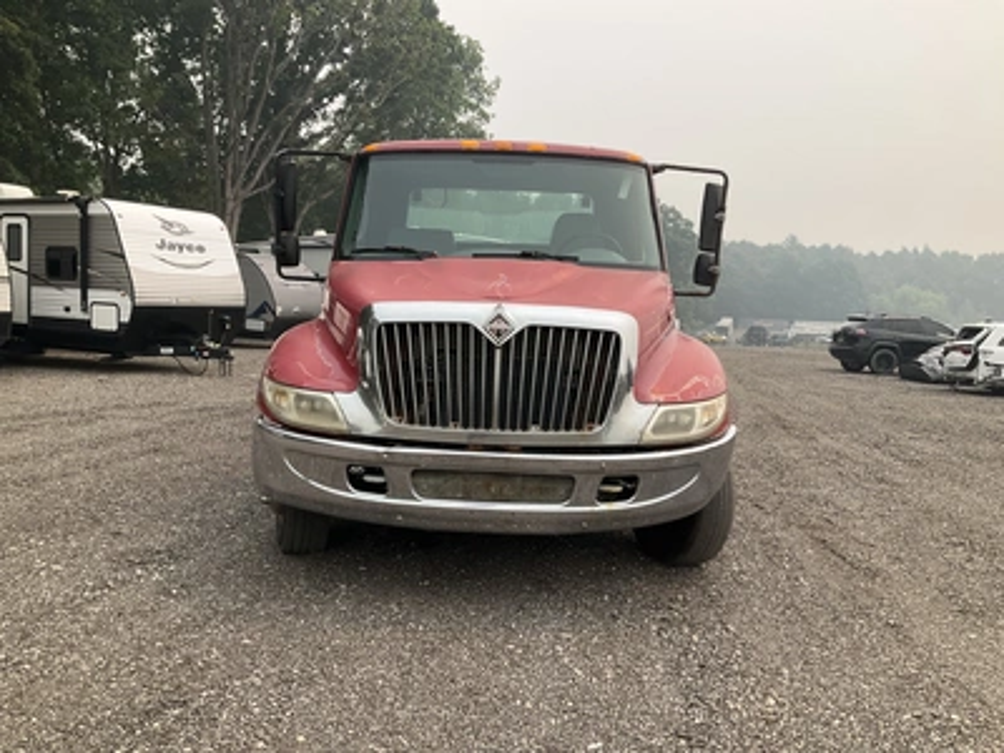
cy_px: 376
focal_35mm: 29
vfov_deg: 48.2
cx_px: 502
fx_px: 841
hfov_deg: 61.7
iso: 25
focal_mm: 3
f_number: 1.8
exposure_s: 1/1675
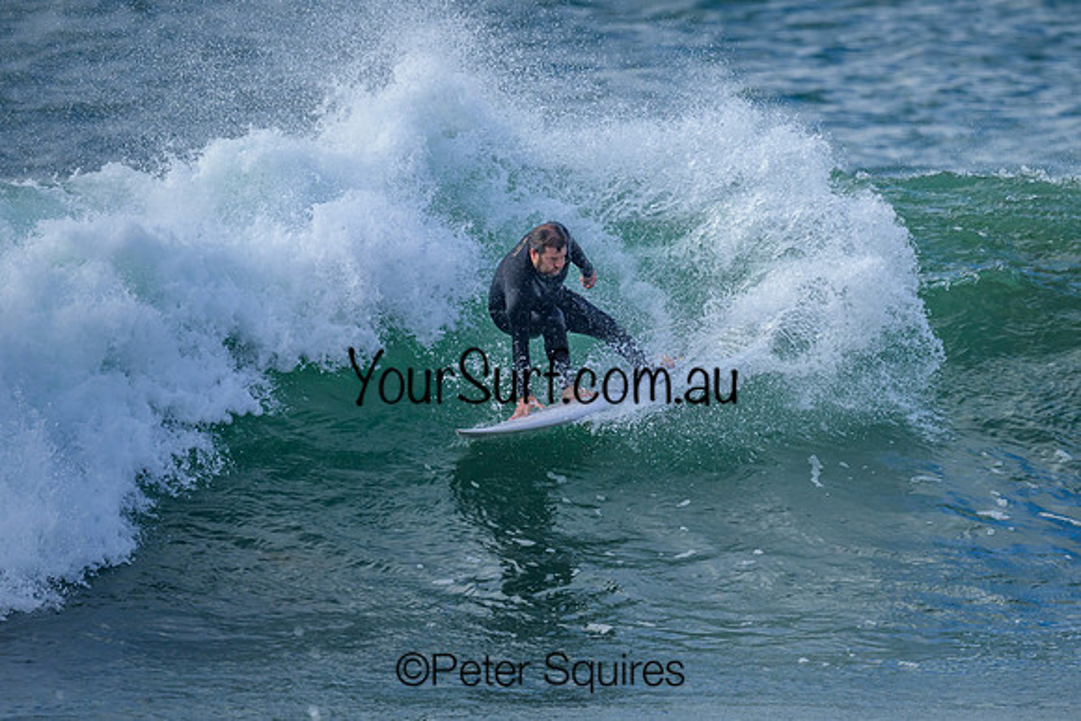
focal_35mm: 1001
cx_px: 677
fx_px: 30078
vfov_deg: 1.4
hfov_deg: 2.1
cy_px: 391
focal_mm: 800
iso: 560
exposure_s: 1/2000
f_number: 6.3
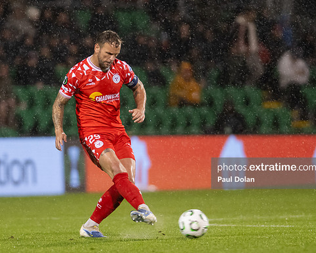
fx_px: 7220
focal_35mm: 772
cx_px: 95
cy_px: 126
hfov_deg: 2.5
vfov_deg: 2.0
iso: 2000
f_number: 2.8
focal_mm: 300
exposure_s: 1/1000
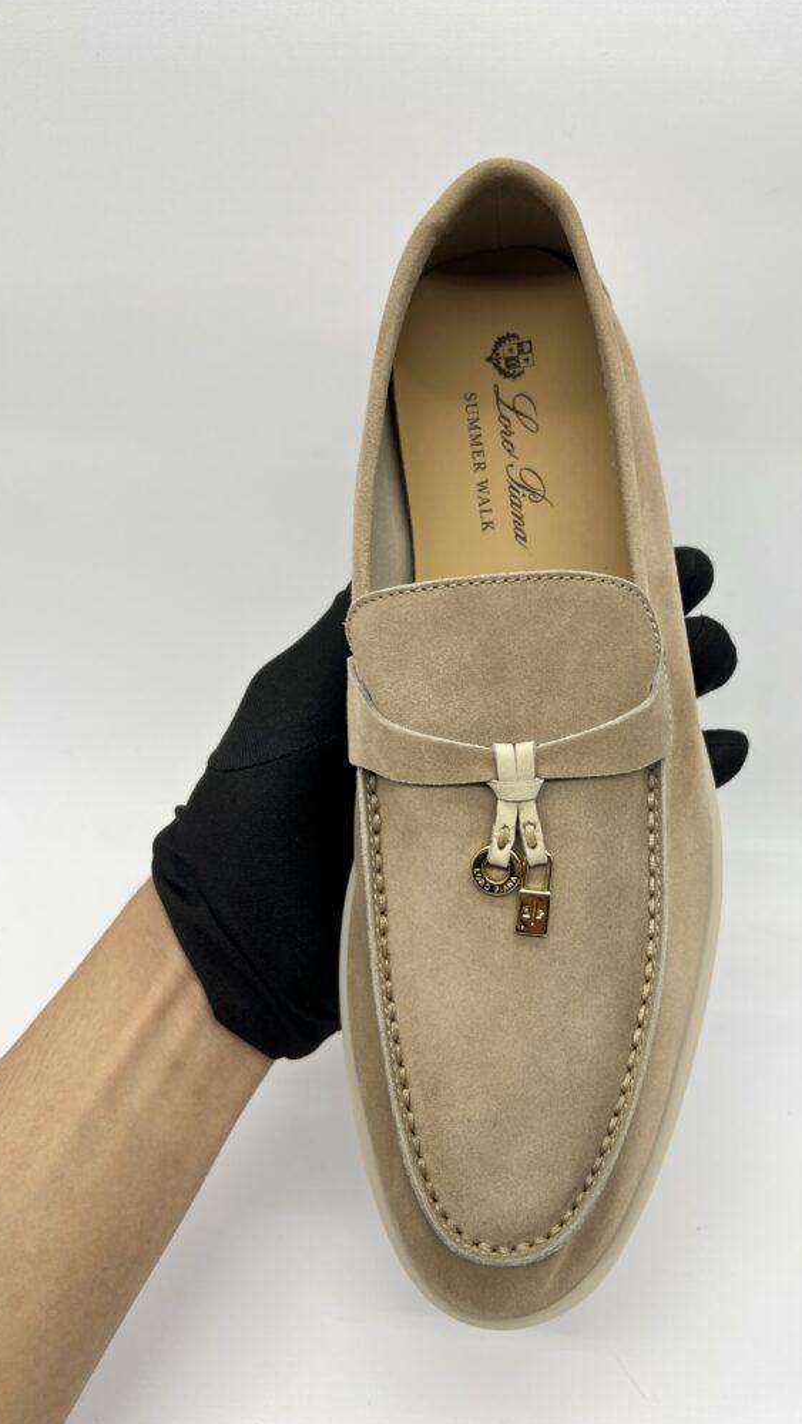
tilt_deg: -33.0
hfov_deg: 39.9
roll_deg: -0.7
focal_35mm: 29
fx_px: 1096
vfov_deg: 66.0
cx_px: 503
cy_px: 699
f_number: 1.5
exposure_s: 1/123
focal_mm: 5.7
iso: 32
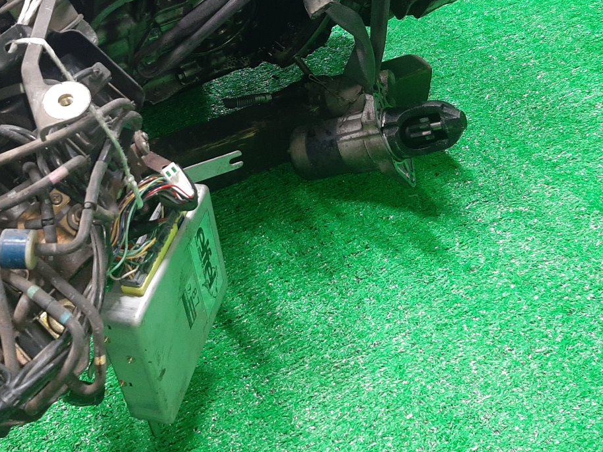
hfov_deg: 45.3
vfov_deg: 34.4
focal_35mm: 41
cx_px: 221
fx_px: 714
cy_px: 109
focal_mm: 3.93
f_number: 1.7
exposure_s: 1/33
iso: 168
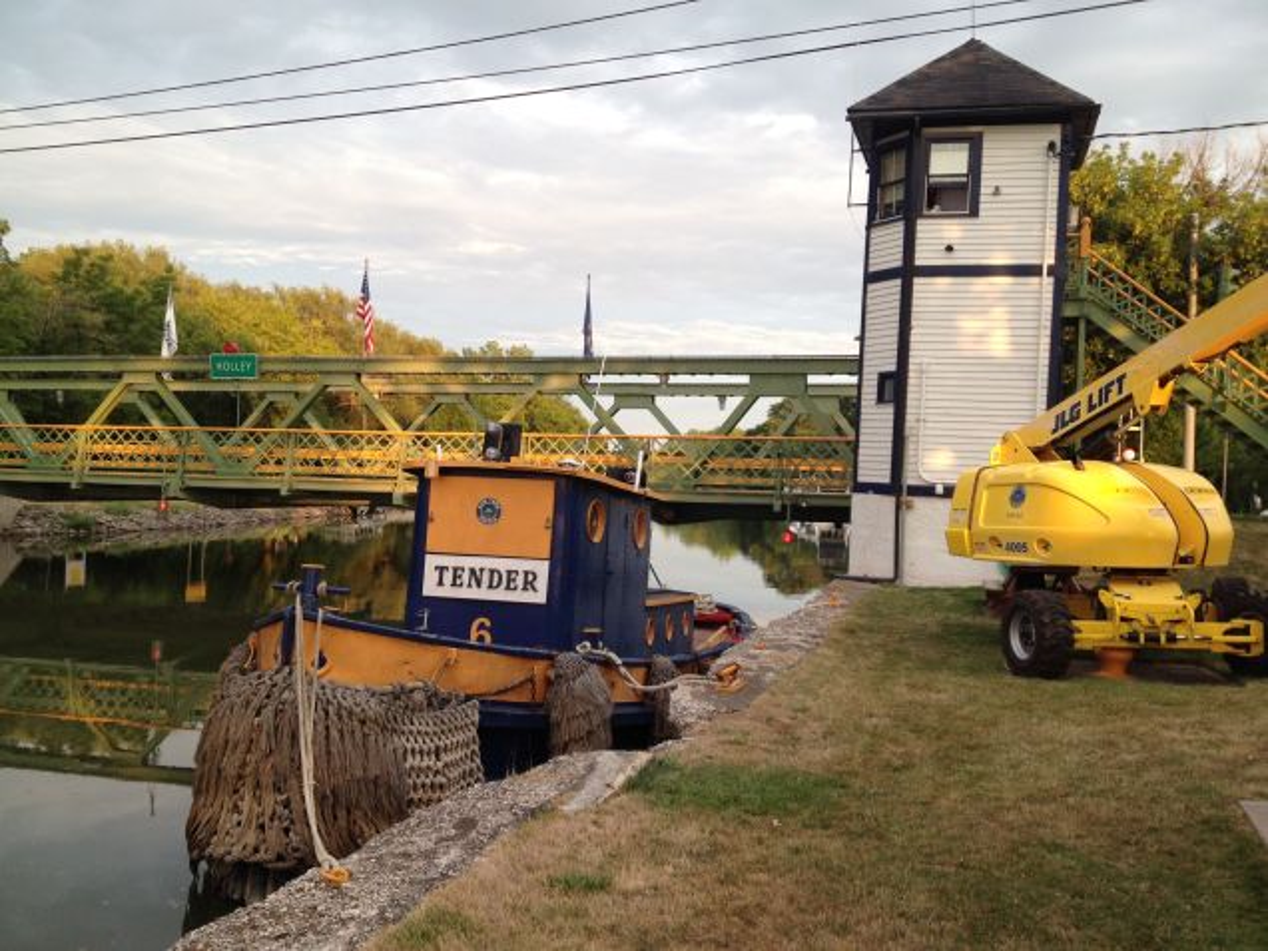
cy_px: 476
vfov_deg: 40.7
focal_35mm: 35
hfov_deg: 52.6
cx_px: 634
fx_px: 1282
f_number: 2.4
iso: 50
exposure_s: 1/197
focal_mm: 4.28
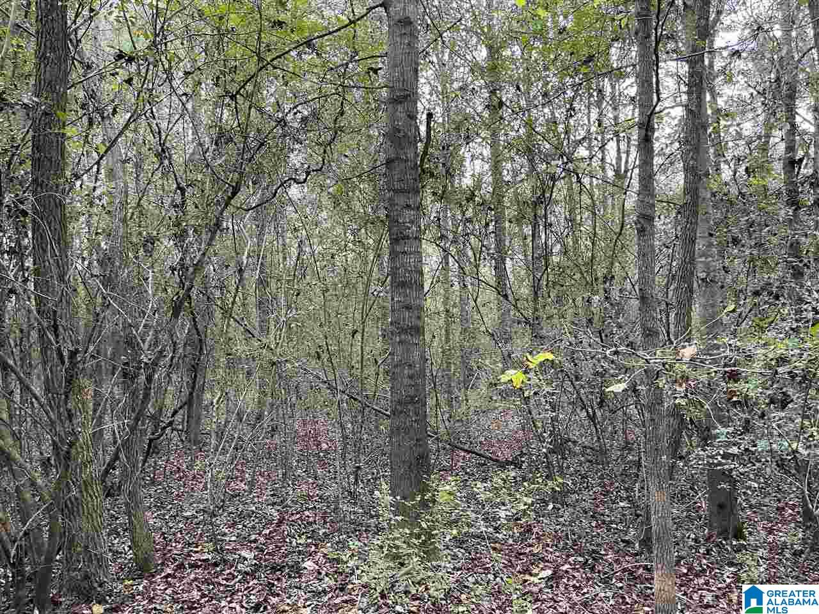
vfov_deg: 53.1
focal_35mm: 26
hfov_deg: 67.3
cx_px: 410
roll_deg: +1.0
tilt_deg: -1.5
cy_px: 307
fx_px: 615
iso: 200
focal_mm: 5.1
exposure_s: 1/60
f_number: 1.6
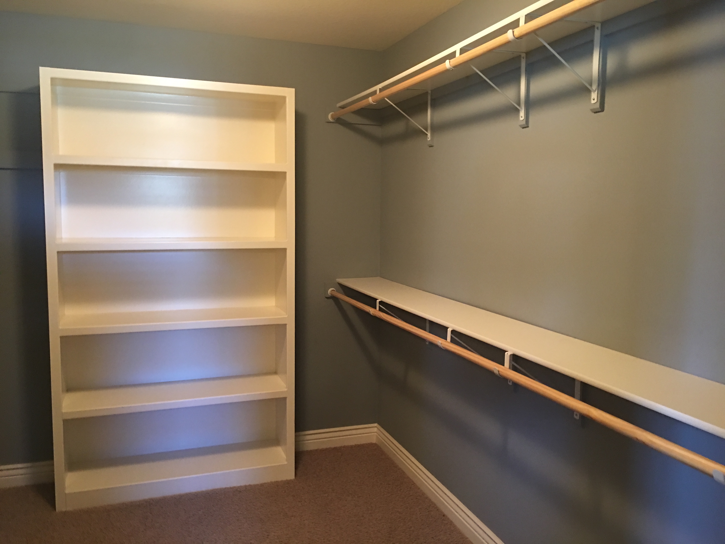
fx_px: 607
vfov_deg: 48.2
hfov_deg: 61.7
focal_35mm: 29
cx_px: 362
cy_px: 272
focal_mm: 4.15
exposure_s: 1/4
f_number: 2.2
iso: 50
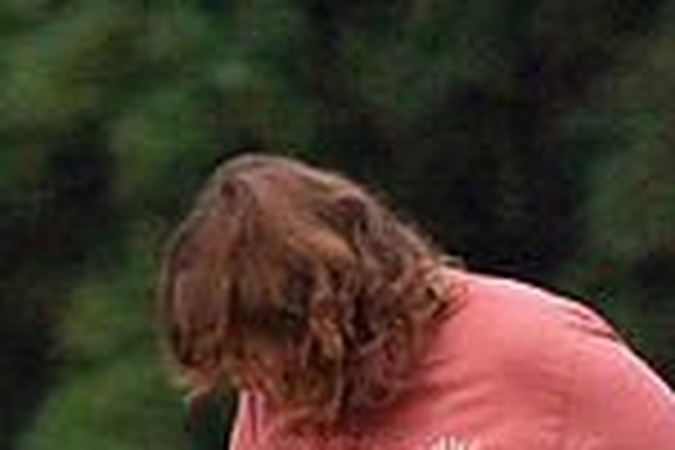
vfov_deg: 1.0
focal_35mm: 1364
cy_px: 763
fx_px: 25573
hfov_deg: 1.5
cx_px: 117
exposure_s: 1/2000
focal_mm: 353
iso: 6400
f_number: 6.3
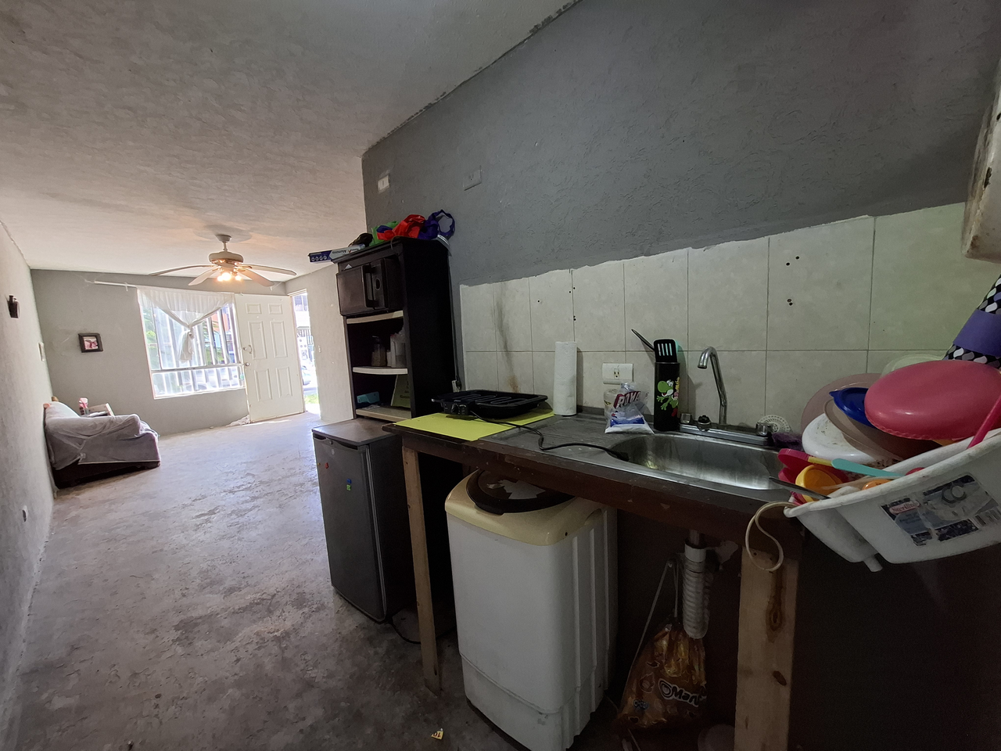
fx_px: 376
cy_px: 376
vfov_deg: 89.9
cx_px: 500
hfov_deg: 106.2
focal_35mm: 13
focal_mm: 1.74
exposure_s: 1/40
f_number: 2.2
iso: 160
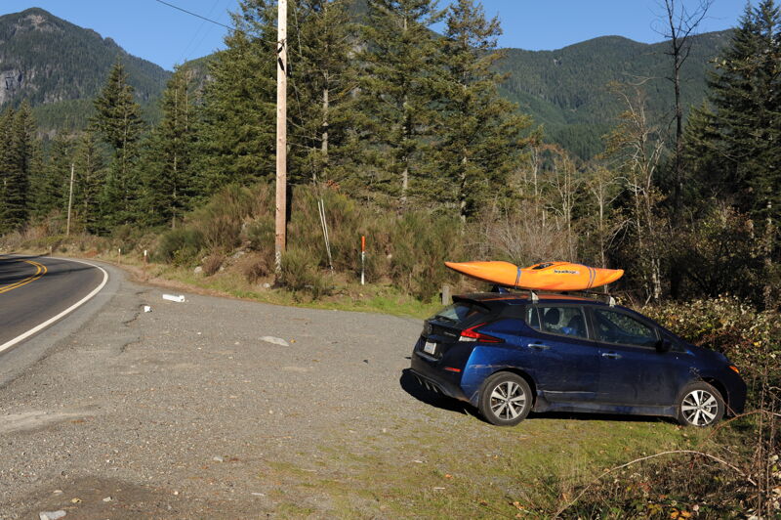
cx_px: 390
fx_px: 759
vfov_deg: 37.8
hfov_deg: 54.5
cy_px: 260
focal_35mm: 35
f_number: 8
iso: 200
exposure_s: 1/640
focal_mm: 35
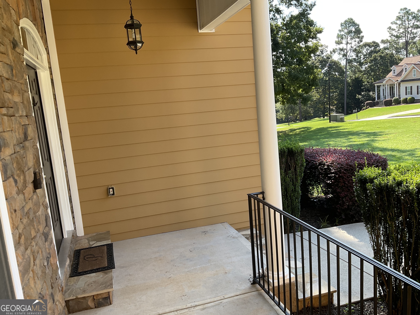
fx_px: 352
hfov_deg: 61.7
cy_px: 158
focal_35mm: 29
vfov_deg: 48.2
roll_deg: +5.1
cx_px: 210
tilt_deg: -9.3
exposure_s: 1/221
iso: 16
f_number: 1.8
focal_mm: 3
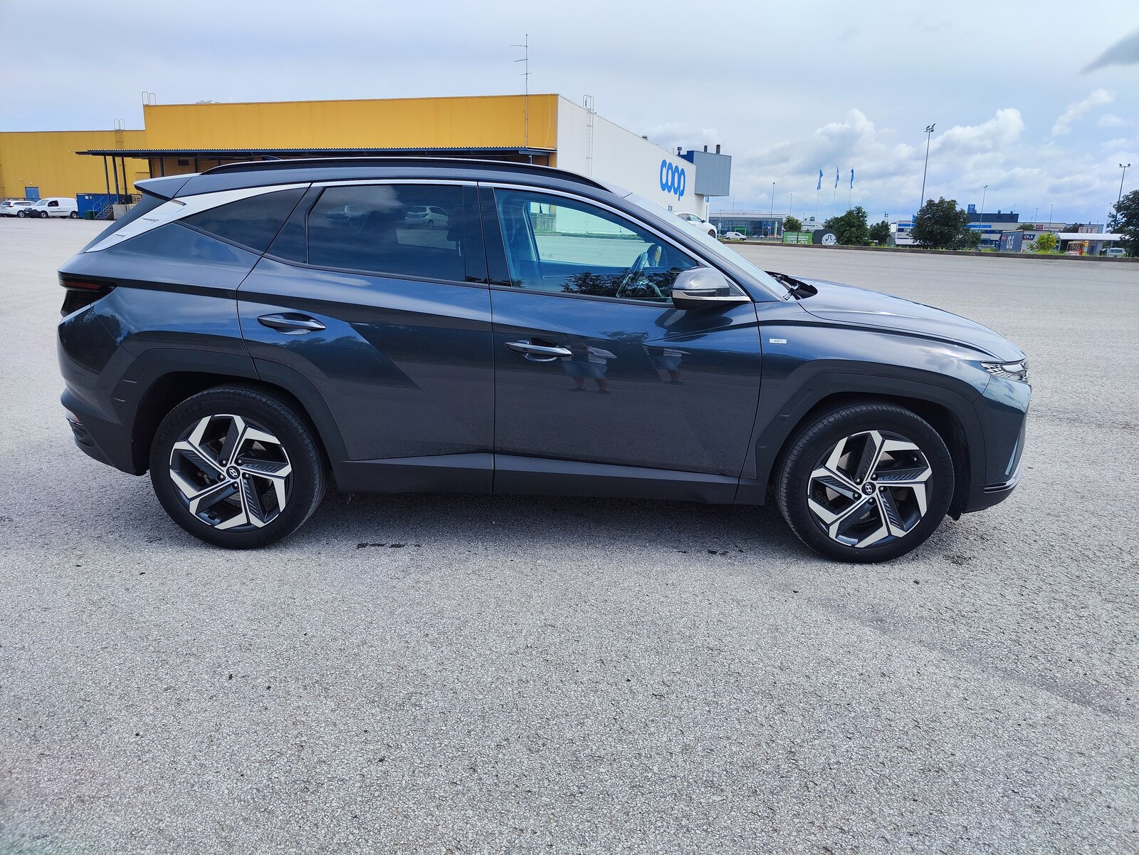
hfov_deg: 71.6
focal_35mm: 24
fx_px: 790
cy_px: 428
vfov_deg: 56.8
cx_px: 570
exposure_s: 1/2889
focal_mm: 5.59
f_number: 1.88
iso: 50
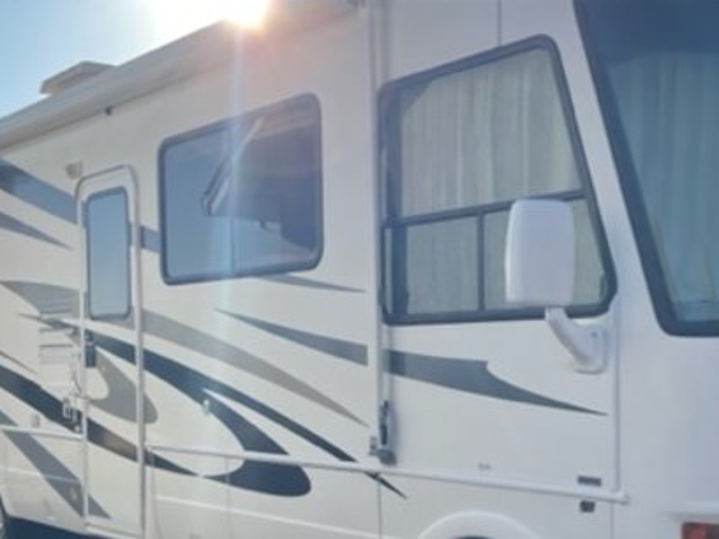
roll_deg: -0.7
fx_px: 1059
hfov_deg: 37.3
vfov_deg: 28.2
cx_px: 432
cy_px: 391
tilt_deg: -1.2
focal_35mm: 51
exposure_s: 1/2817
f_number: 1.6
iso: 32
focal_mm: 4.2
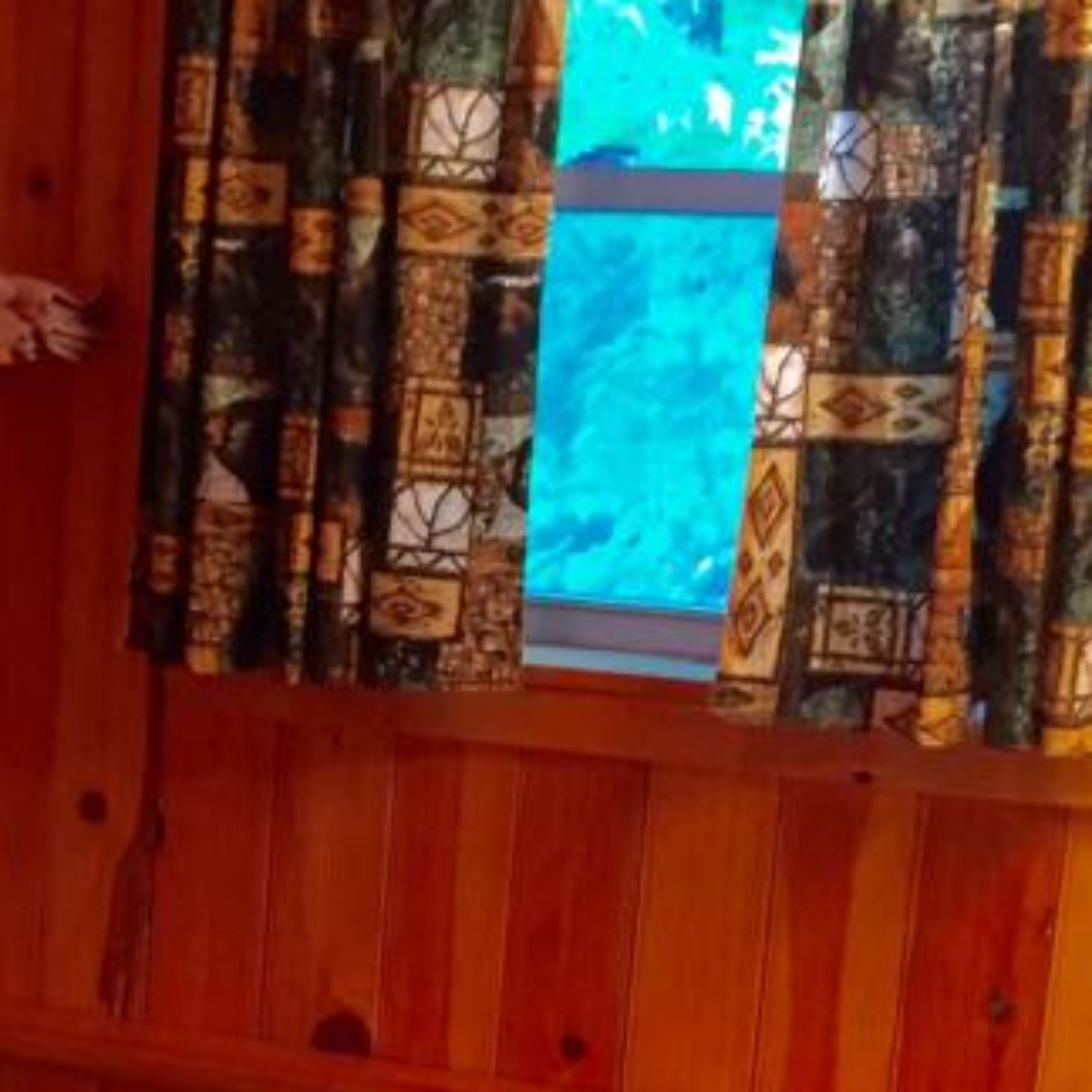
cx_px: 74
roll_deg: -2.4
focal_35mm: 81
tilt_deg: -15.6
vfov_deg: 20.8
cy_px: 1041
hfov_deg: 20.9
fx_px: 2891
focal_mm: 4.15
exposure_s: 1/30
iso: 160
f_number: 2.2
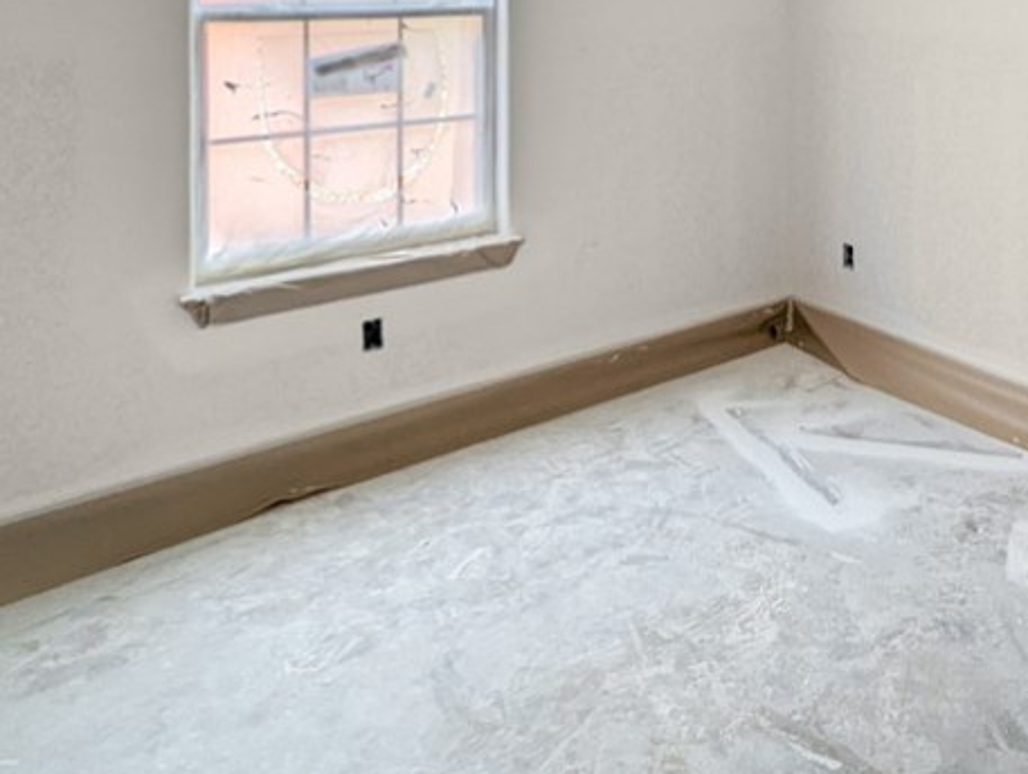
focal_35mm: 29
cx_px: 823
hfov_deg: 57.0
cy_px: 4
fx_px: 862
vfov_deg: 42.0
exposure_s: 1/90
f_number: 2.2
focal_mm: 1.95
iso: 47
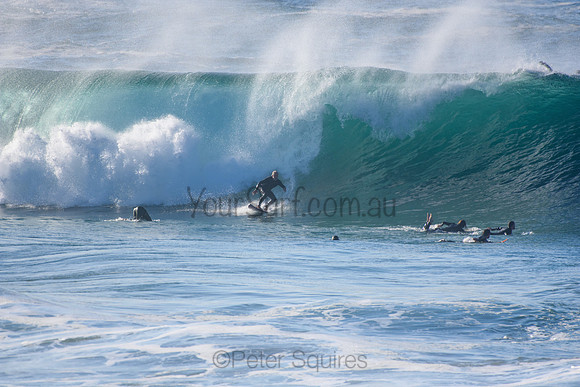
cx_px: 290
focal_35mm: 750
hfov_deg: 2.7
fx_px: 12086
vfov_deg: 1.8
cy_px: 194
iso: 320
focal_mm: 500
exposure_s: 1/2000
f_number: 5.6
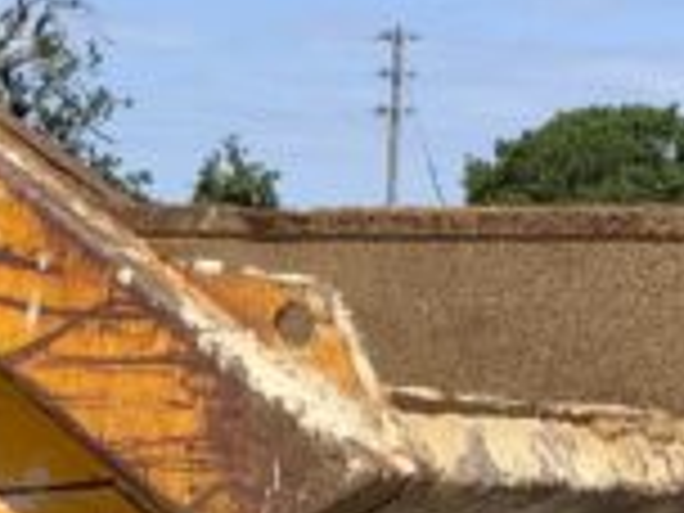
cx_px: -94
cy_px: 612
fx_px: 3853
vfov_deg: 7.6
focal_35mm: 195
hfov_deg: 10.0
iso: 16
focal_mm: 3
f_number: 1.8
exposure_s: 1/1912
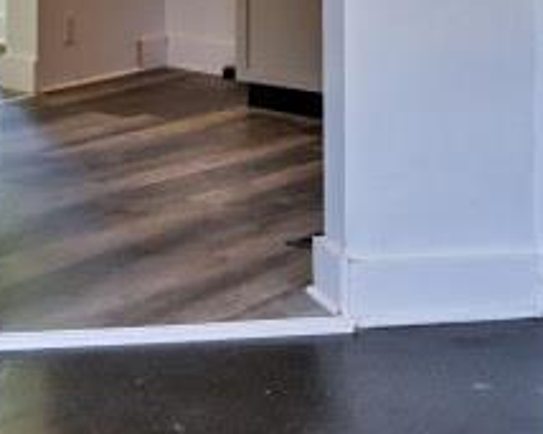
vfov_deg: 15.5
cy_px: -203
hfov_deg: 19.5
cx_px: -124
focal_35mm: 92
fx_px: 1478
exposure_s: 1/60
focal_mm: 14
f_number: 4
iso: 280
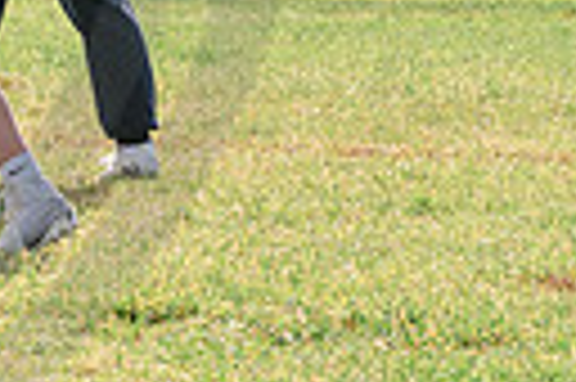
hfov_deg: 3.0
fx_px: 10994
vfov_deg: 2.0
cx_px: -771
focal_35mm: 688
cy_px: -400
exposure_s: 1/1250
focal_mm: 125
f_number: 9
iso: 400
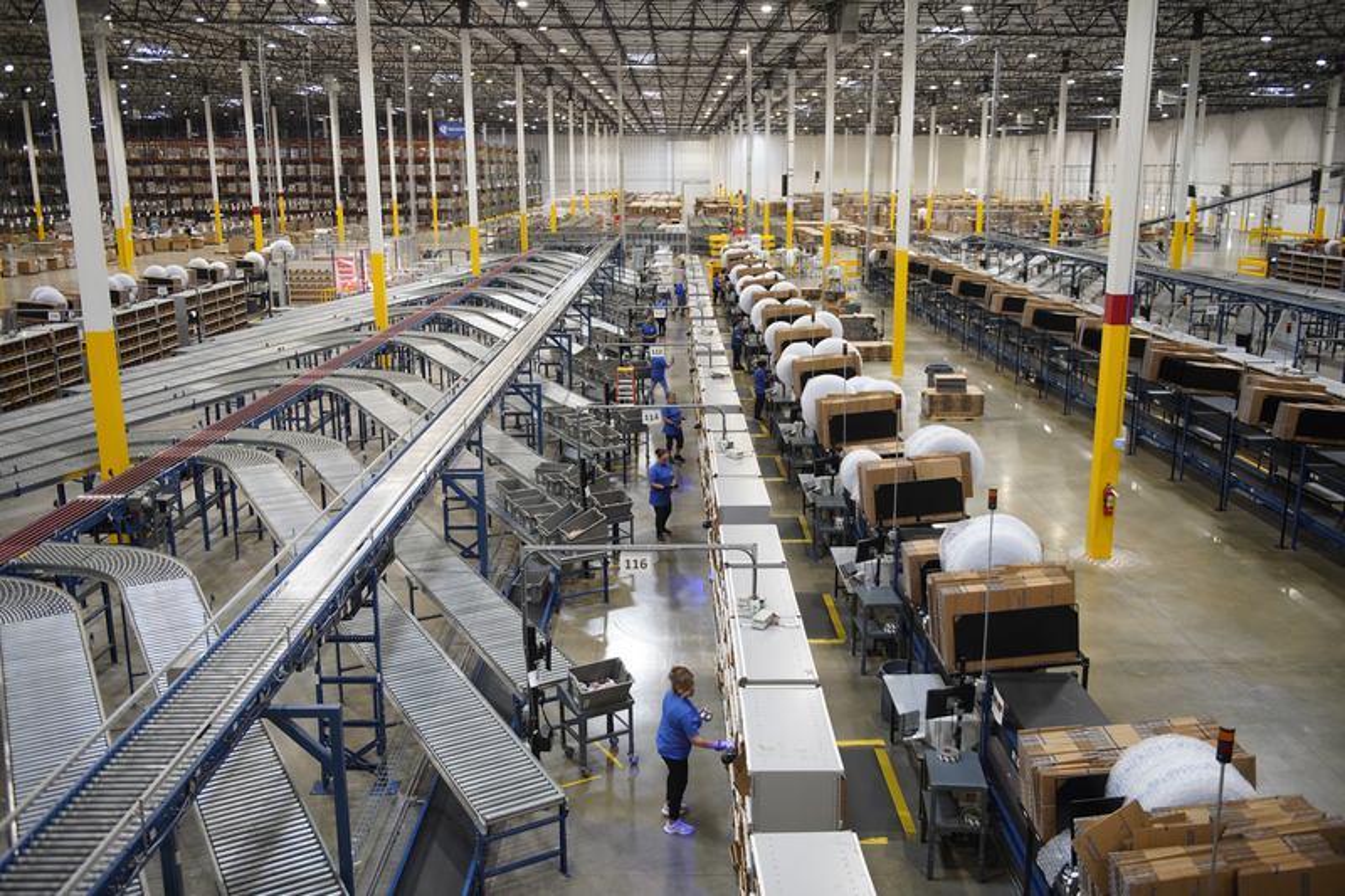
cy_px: 448
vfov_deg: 41.6
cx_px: 672
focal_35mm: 32
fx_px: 1180
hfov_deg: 59.3
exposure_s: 1/160
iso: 1600
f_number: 2.8
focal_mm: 31.6
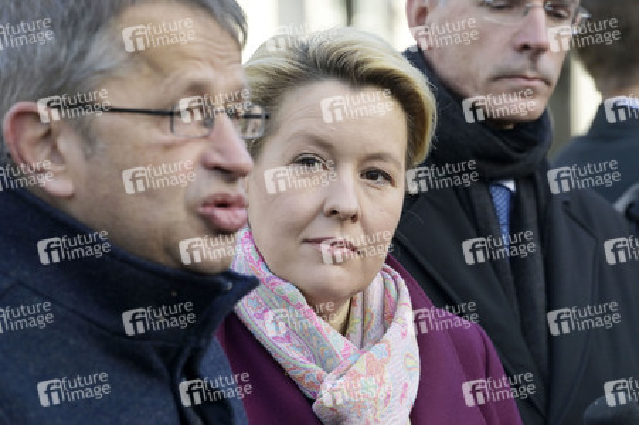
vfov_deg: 4.6
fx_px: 5321
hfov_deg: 6.9
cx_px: 320
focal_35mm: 300
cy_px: 212
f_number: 10
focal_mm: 300
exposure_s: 1/400
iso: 2000
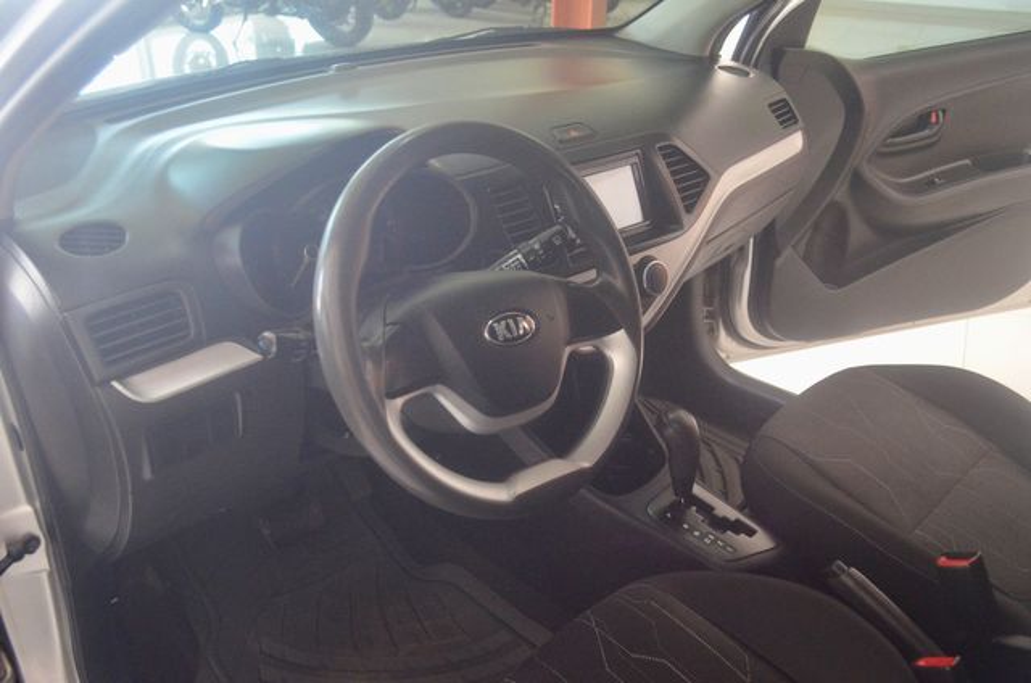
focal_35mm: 33
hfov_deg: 57.3
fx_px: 943
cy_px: 342
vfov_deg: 39.8
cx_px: 516
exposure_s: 1/30
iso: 1100
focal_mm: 22
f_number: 3.8
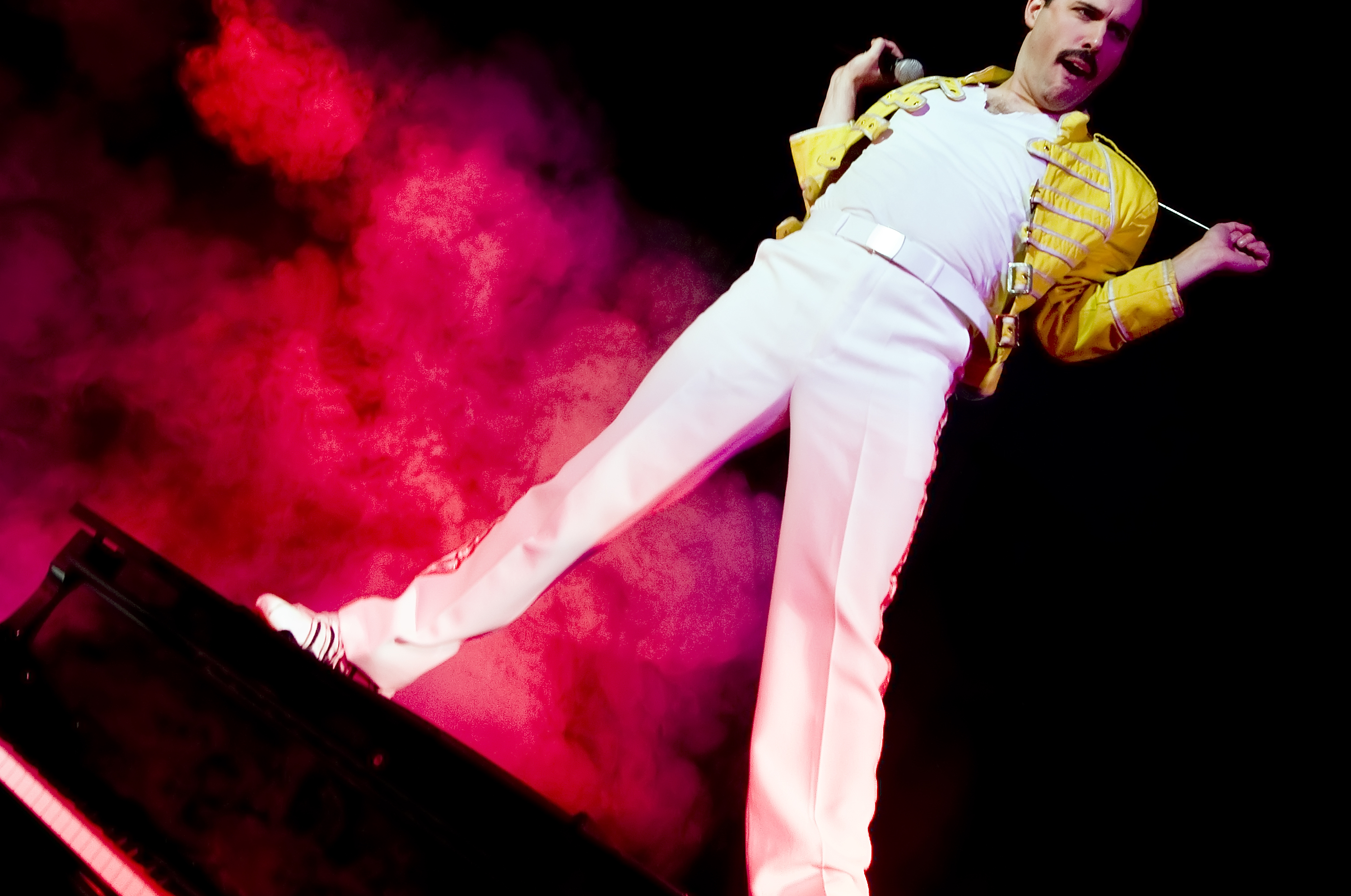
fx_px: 1612
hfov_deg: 45.4
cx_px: 760
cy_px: 299
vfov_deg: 30.9
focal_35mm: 43
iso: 400
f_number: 4
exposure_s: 1/50
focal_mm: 20
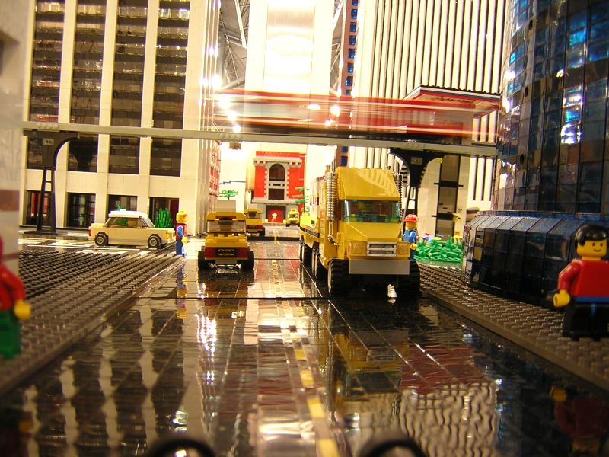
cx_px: 304
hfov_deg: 51.4
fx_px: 633
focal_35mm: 36
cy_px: 228
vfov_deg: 39.7
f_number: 2.6
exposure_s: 1/2.1
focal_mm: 4.7
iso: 106
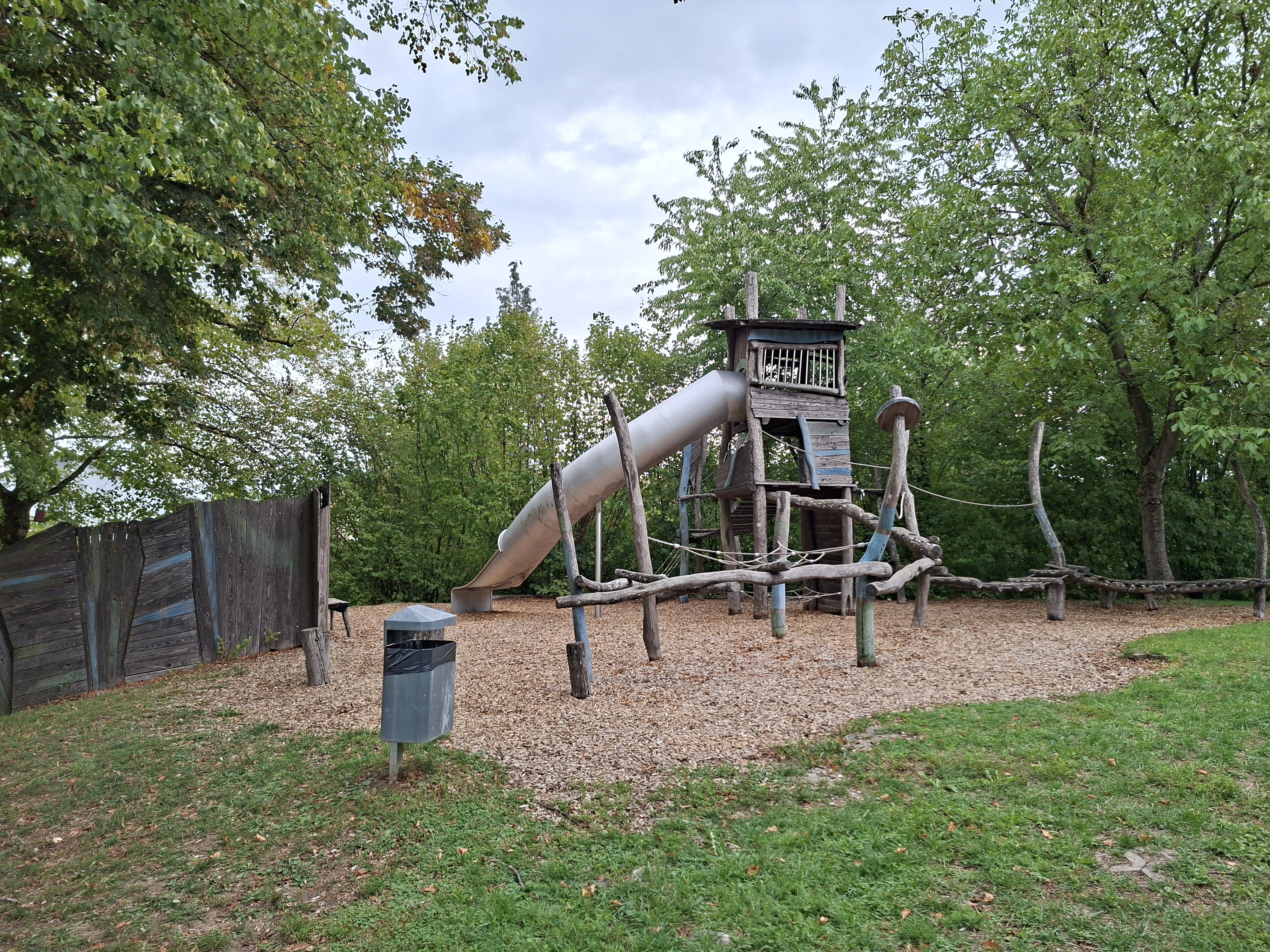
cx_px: 635
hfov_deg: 73.9
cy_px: 476
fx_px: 844
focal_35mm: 23
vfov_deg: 58.9
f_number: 1.8
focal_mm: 5.54
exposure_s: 1/712
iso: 50
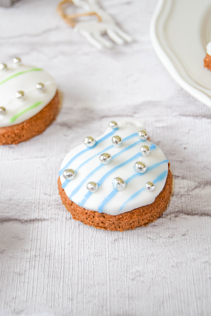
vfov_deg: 27.0
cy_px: 158
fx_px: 659
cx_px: 106
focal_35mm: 75
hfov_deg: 18.2
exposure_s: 1/60
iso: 720
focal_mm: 50
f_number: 5.6
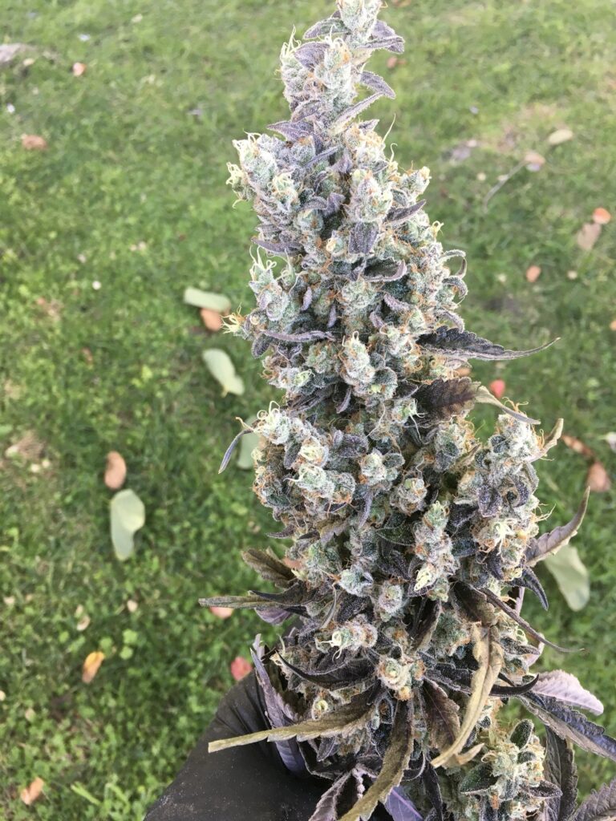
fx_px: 688
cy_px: 410
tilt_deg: -56.5
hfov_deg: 48.2
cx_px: 308
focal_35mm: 29
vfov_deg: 61.7
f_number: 2.2
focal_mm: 4.15
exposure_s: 1/40
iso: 25
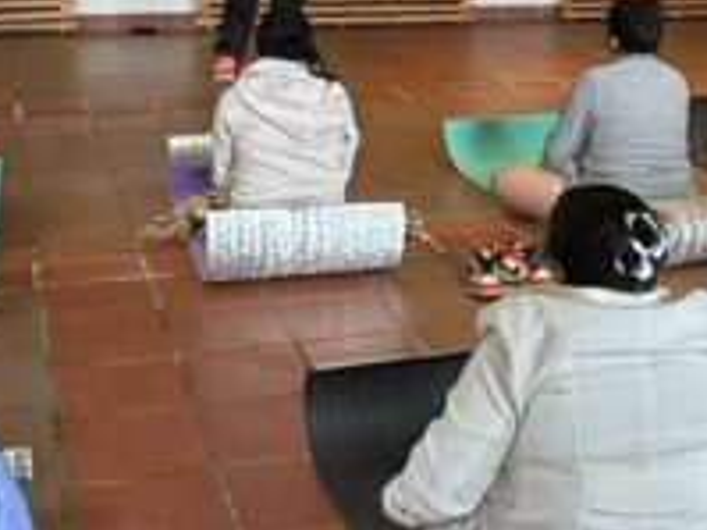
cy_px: 82
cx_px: 430
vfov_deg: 26.3
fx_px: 1102
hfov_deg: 35.4
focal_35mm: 54
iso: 320
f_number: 2.2
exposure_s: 1/60
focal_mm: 2.22
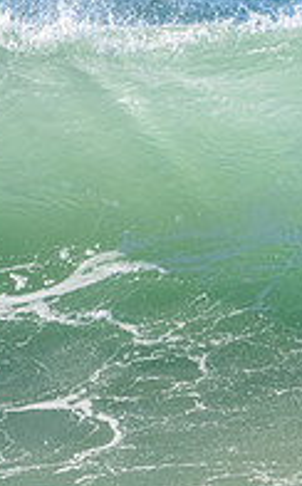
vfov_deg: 0.9
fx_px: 29955
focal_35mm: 2268
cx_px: 602
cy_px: 219
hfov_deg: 0.6
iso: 360
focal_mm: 500
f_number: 5.6
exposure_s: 1/2000
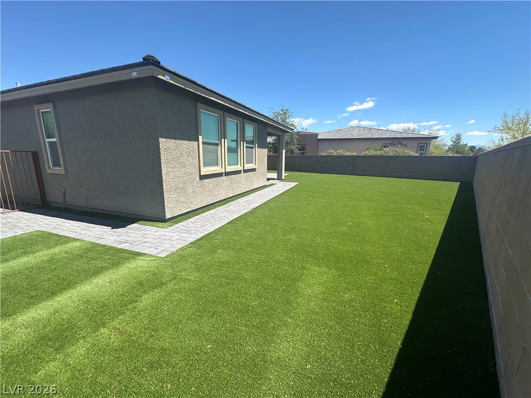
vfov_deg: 85.7
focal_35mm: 14
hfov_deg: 102.1
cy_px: 199
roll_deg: -0.2
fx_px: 215
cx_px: 266
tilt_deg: -11.6
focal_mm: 2.22
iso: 50
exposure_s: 1/1335
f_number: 2.2
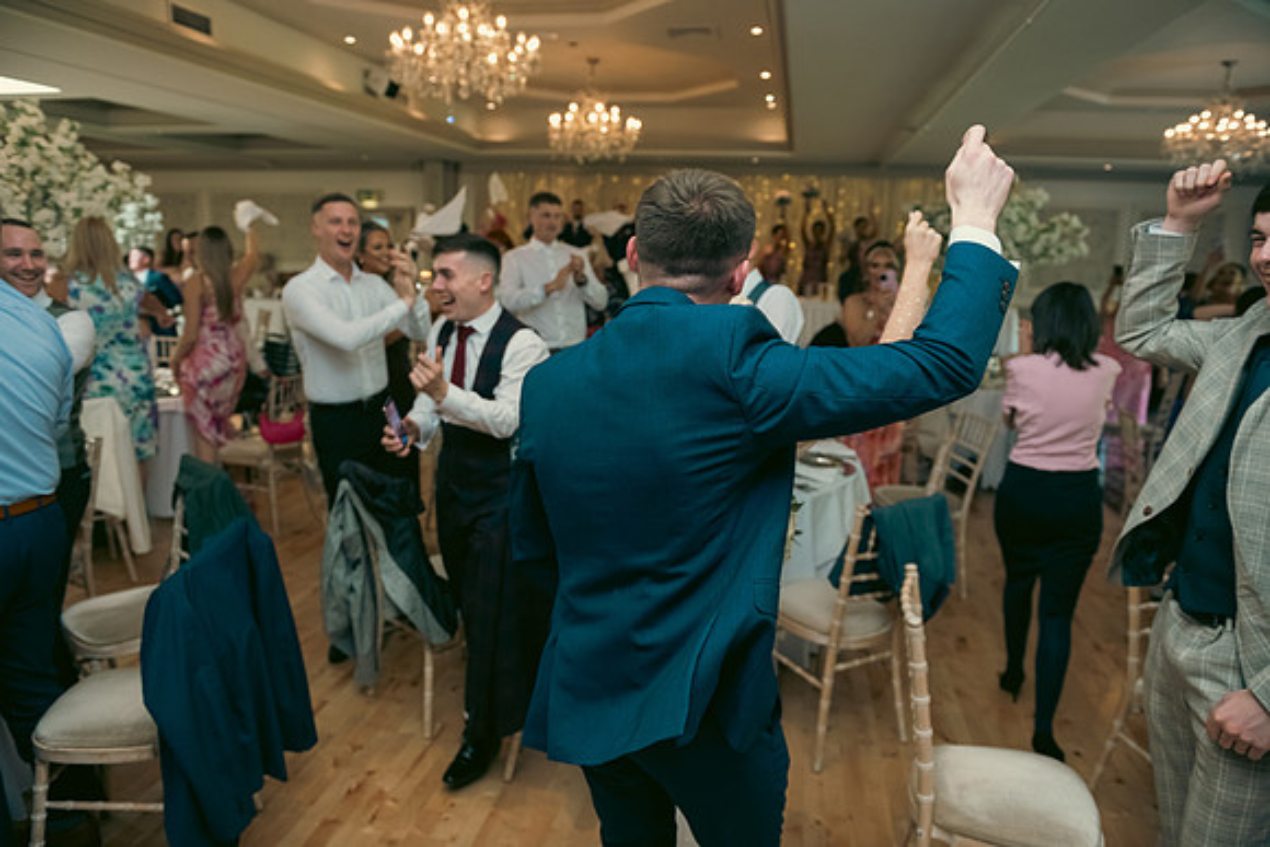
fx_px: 847
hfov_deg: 73.7
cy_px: 424
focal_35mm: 24
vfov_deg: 53.2
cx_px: 635
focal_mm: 24
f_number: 3.5
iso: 800
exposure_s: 1/160
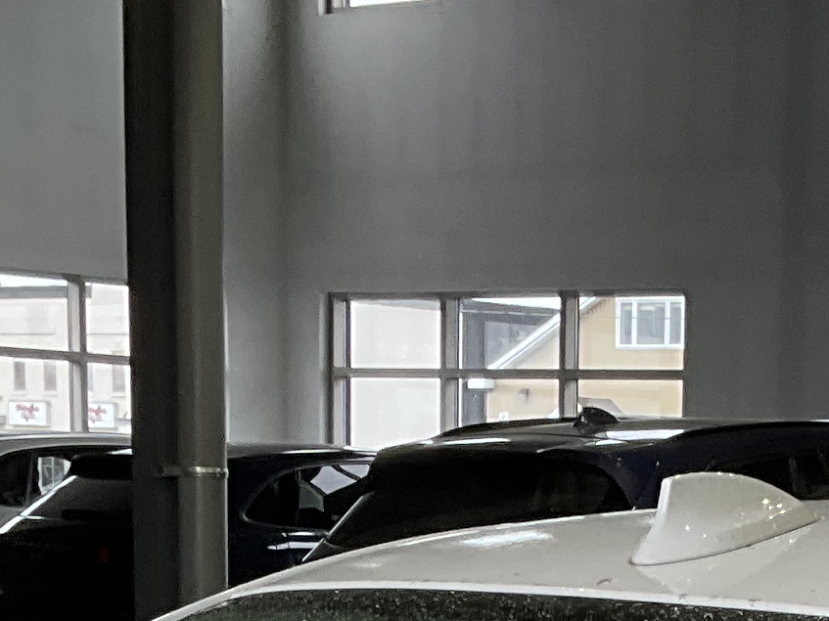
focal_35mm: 138
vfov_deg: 9.8
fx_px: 3304
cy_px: 1345
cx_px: 788
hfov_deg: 14.1
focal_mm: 3
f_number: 1.8
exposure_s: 1/122
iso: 25
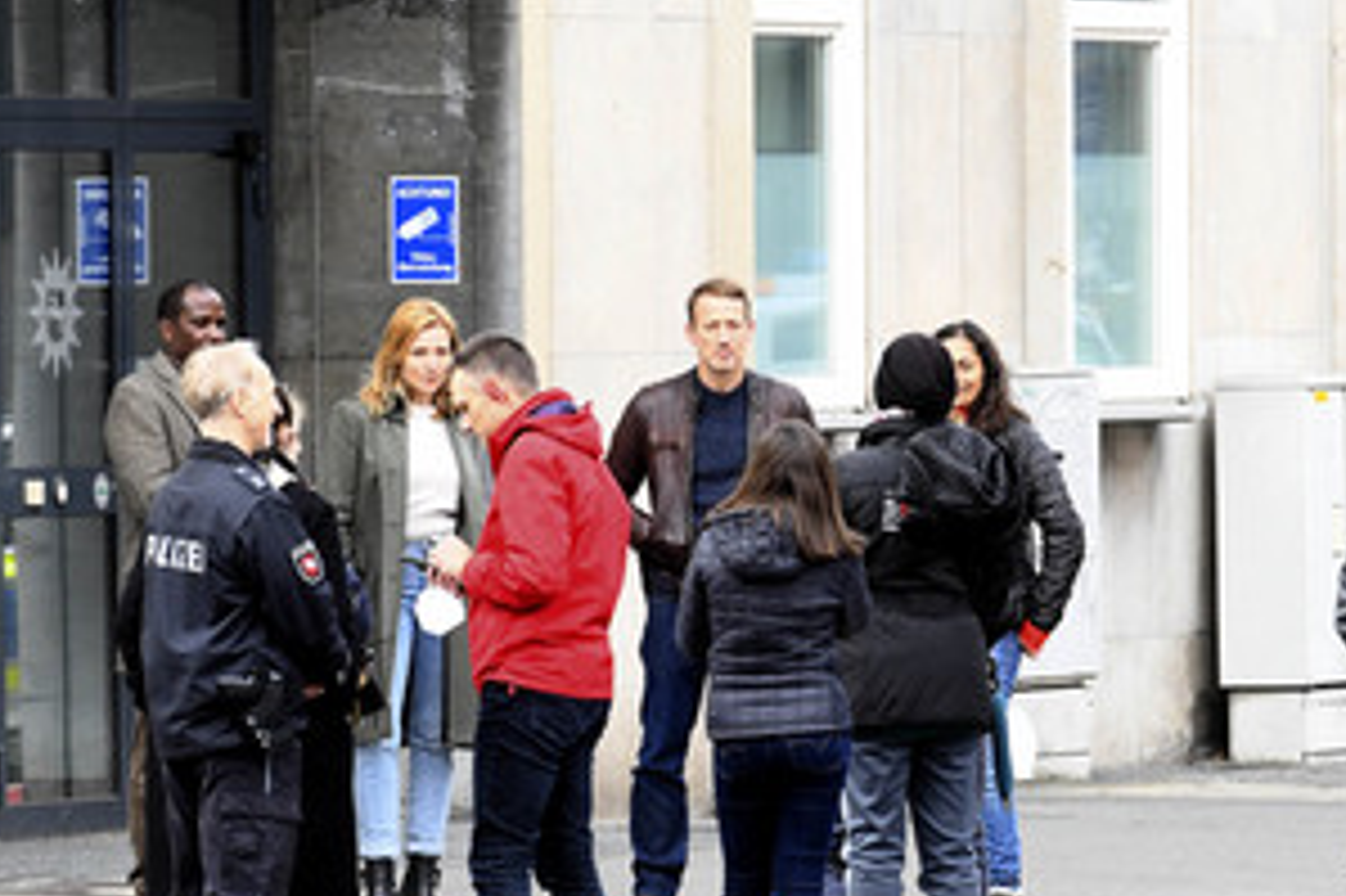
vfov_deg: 4.5
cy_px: 522
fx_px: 11285
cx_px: 511
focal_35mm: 302
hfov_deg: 6.8
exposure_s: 1/160
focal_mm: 200
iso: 2000
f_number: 9
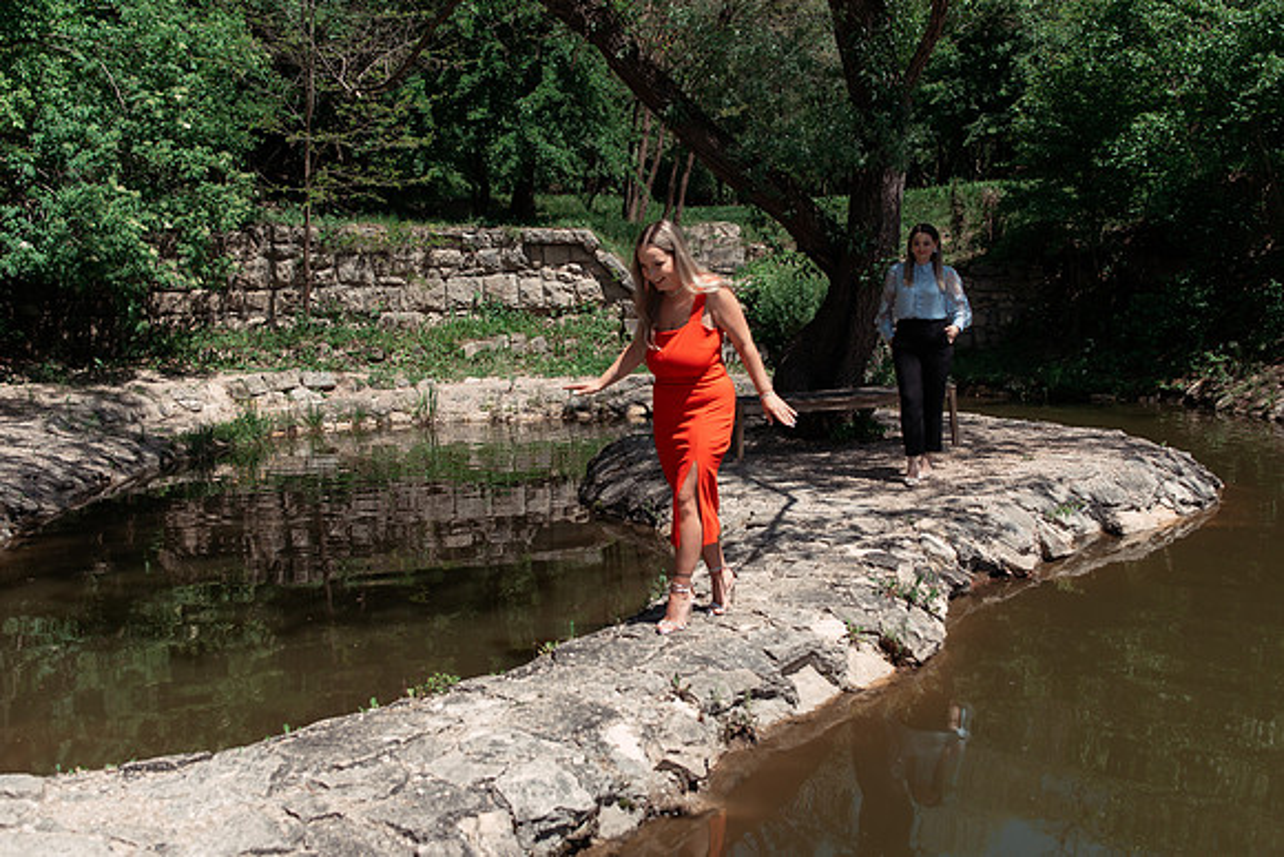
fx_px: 1249
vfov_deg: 37.9
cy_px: 428
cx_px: 642
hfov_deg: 54.4
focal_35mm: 35
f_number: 4.5
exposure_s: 1/1600
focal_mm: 35
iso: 125
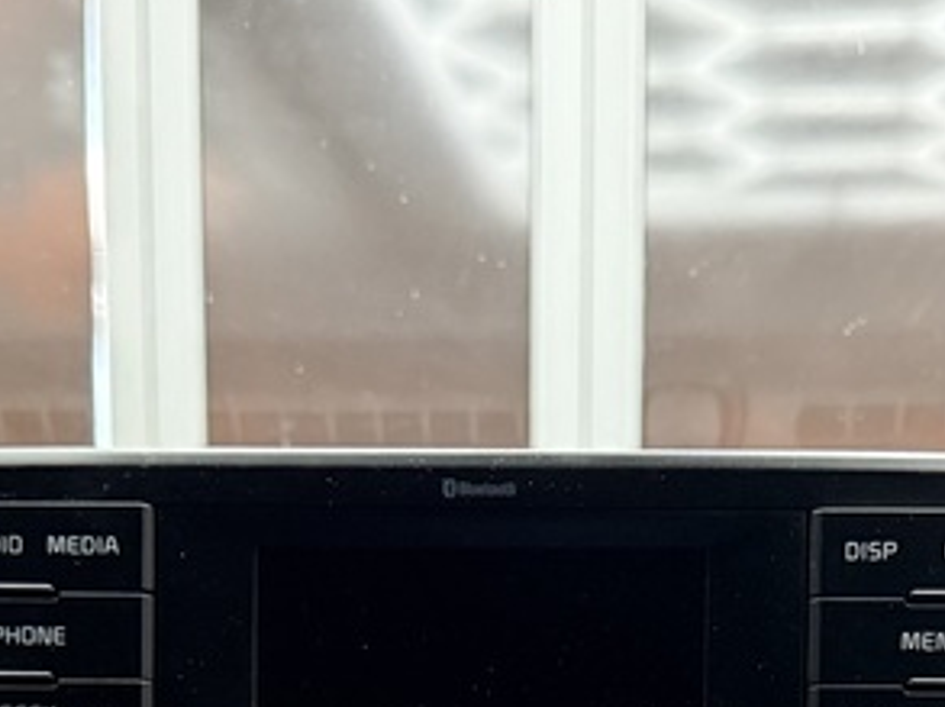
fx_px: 2290
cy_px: 1114
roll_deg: +0.1
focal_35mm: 84
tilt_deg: -8.3
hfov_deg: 23.3
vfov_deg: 15.9
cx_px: 455
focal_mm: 6.76
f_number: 1.78
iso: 800
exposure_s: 1/50
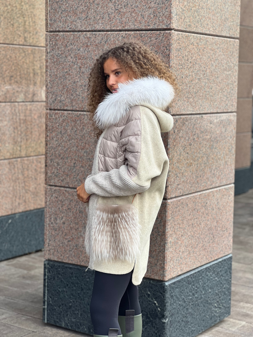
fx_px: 750
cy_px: 168
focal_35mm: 77
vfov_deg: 25.3
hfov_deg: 19.1
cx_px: 126
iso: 25
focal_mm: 9
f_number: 2.8
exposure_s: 1/121
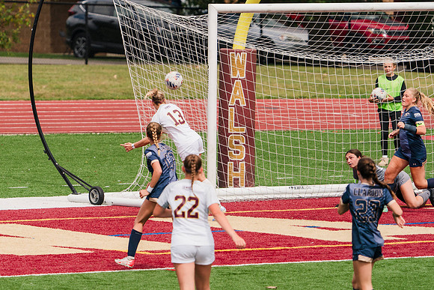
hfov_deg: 4.1
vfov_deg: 2.8
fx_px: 6031
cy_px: 118
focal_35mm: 500
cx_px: 139
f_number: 6.3
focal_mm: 368
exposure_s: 1/1600
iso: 320
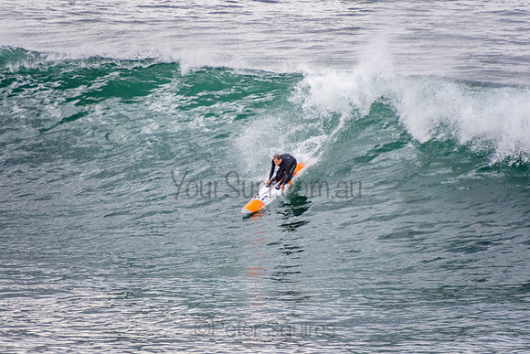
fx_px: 8835
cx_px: 265
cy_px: 177
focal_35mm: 600
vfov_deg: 2.3
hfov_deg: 3.4
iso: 2500
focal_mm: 400
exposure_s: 1/250
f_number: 5.6
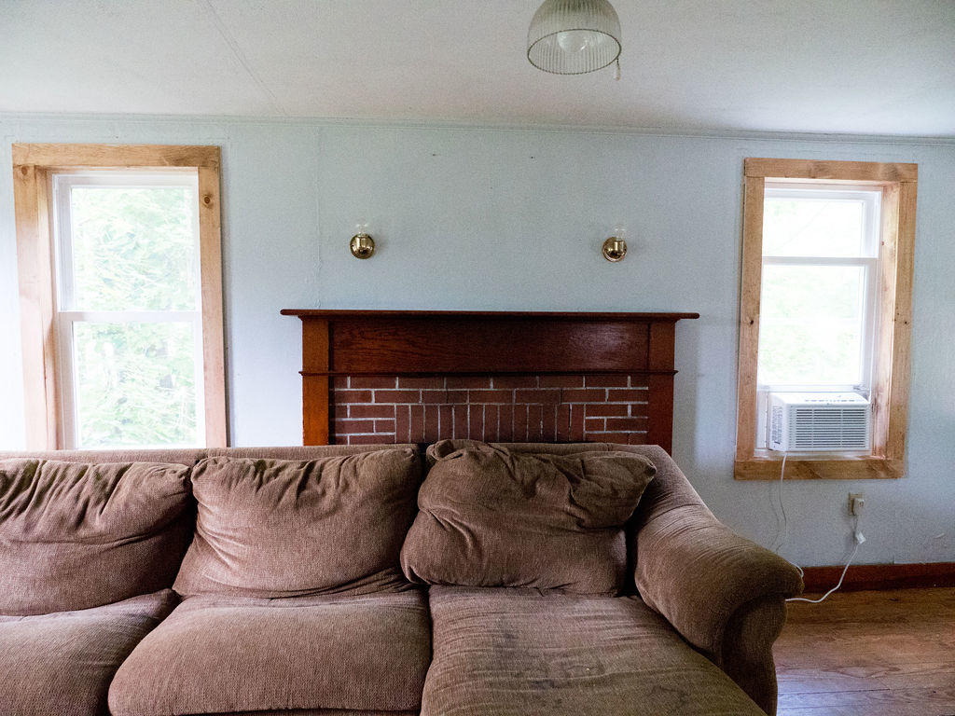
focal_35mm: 24
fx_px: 662
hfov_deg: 71.6
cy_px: 358
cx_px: 478
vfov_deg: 56.8
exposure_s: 1/125
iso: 3200
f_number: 4
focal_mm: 12
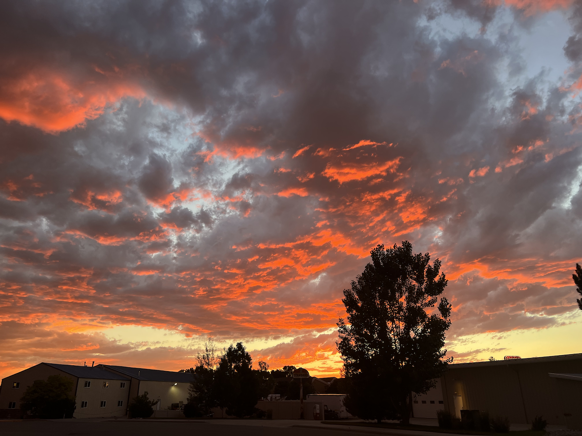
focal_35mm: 26
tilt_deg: +22.7
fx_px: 437
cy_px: 218
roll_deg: +1.9
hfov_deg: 67.3
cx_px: 291
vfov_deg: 53.0
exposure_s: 1/121
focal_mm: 5.7
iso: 50
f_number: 1.5
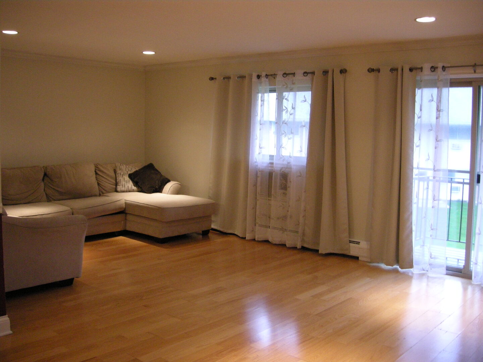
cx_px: 242
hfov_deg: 51.4
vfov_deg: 39.7
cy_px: 181
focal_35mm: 36
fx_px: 502
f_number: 2.7
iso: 400
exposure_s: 1/40.2
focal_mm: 7.5
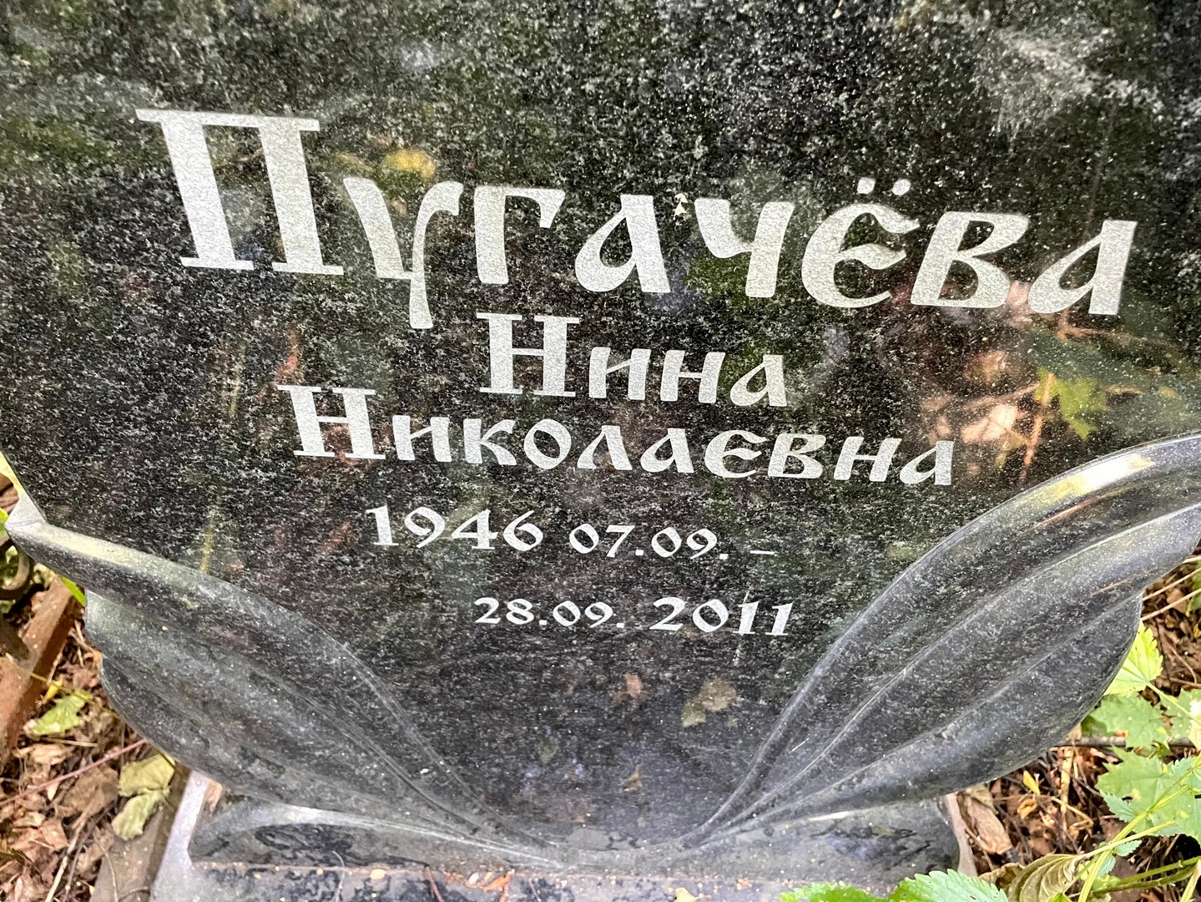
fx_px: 902
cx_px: 600
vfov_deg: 53.1
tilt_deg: -43.0
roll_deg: +0.5
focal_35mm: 26
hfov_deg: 67.3
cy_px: 451
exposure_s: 1/53
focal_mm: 4.2
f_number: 1.6
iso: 500
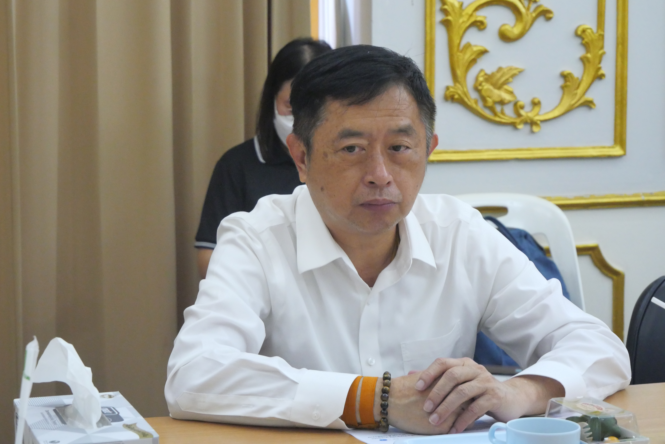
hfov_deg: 22.4
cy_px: 222
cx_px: 332
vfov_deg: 15.0
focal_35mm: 91
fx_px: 1682
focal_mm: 44
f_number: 5.6
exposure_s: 1/50
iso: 3200
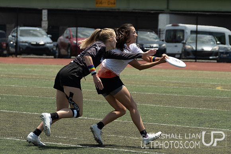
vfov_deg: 5.0
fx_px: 1772
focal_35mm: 276
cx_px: 143
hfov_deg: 7.5
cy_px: 49
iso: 100
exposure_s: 1/1600
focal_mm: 90.6
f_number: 2.8
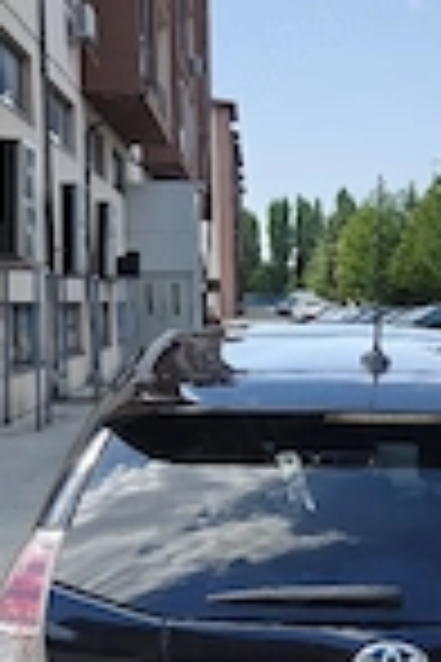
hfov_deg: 20.6
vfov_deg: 30.6
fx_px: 1194
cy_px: 468
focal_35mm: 65
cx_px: 364
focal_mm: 6.06
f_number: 1.6
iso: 50
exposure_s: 1/526
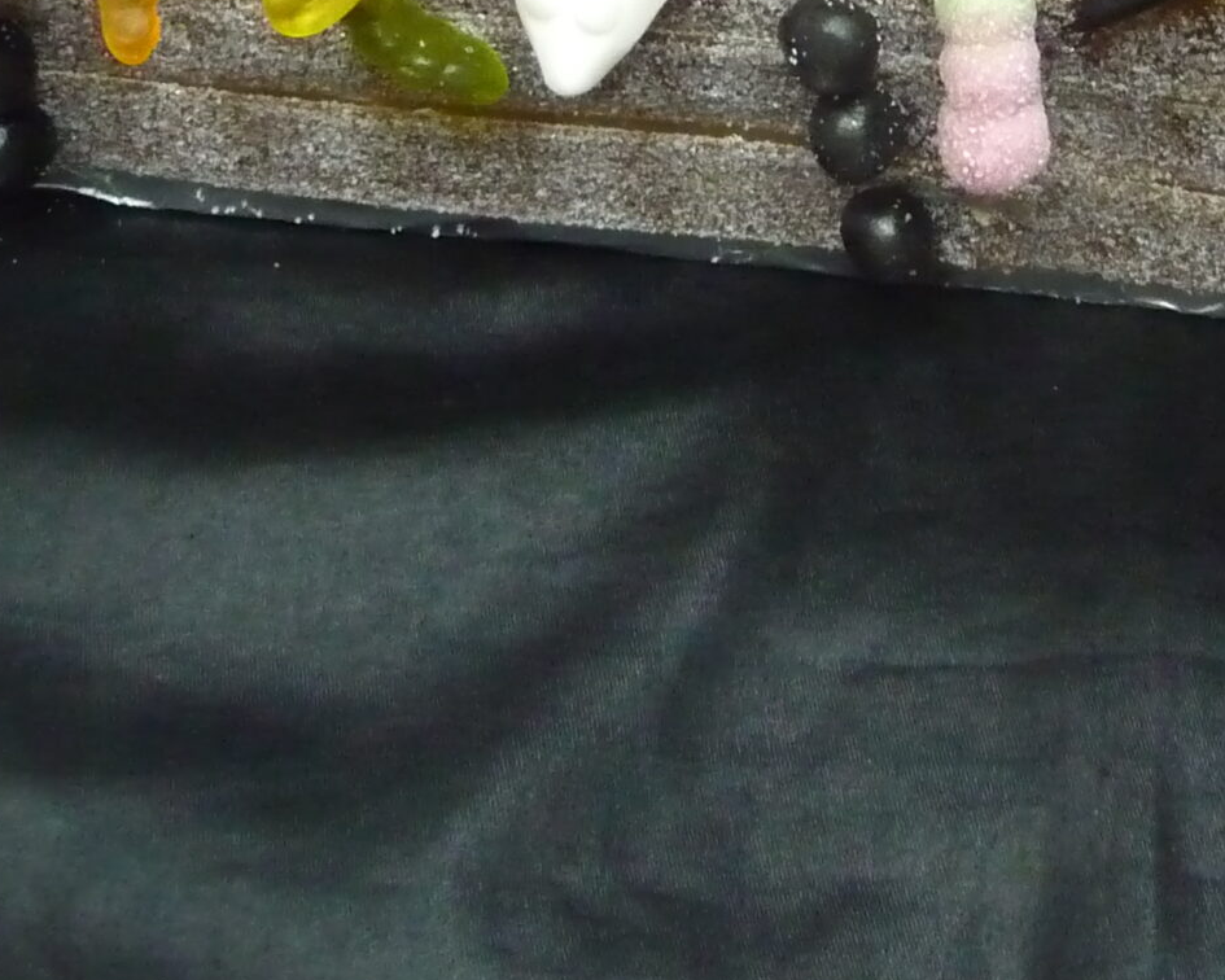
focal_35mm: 74
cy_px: 1
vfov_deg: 20.1
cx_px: 1123
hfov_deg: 24.9
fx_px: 2683
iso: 800
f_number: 3.3
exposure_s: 1/30
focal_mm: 4.7
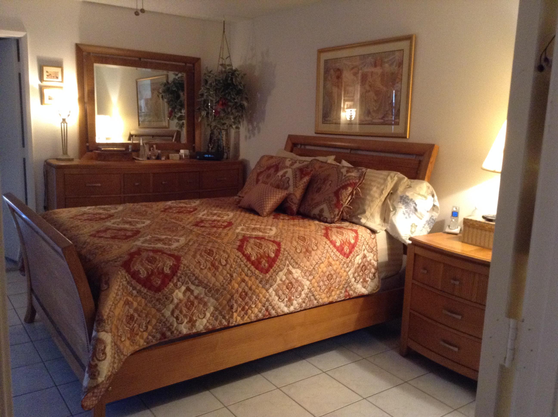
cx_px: 279
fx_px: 531
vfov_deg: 42.8
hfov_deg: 55.4
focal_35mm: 33
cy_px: 208
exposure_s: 1/15
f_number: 2.4
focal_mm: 3.3
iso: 320
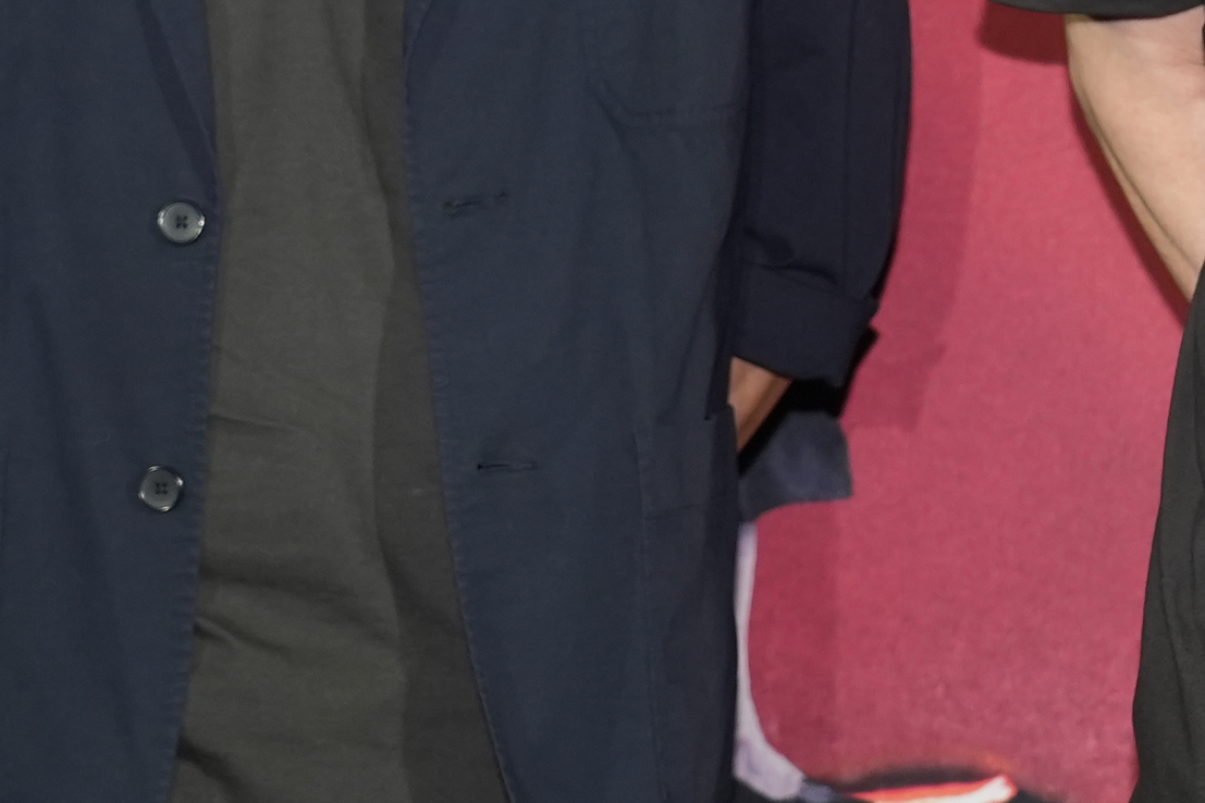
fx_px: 8501
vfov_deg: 5.4
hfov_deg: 8.1
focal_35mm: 254
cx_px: 1122
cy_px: -89
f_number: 4
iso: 1000
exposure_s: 1/200
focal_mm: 61
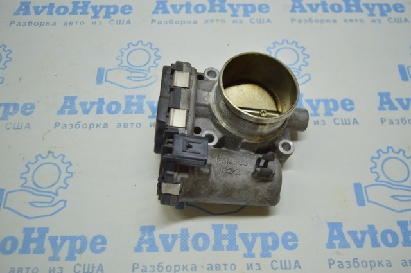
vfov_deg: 39.9
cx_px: 206
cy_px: 136
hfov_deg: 57.3
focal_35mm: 33
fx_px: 376
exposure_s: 1/100
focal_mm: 22
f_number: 3.8
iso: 400
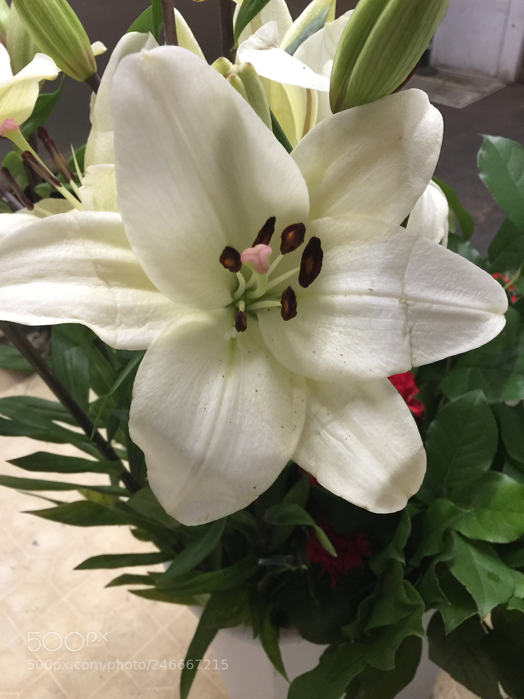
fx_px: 585
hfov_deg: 48.2
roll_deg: +2.9
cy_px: 350
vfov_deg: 61.7
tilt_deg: -38.4
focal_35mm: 29
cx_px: 262
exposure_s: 1/15
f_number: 2.2
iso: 80
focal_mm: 4.15
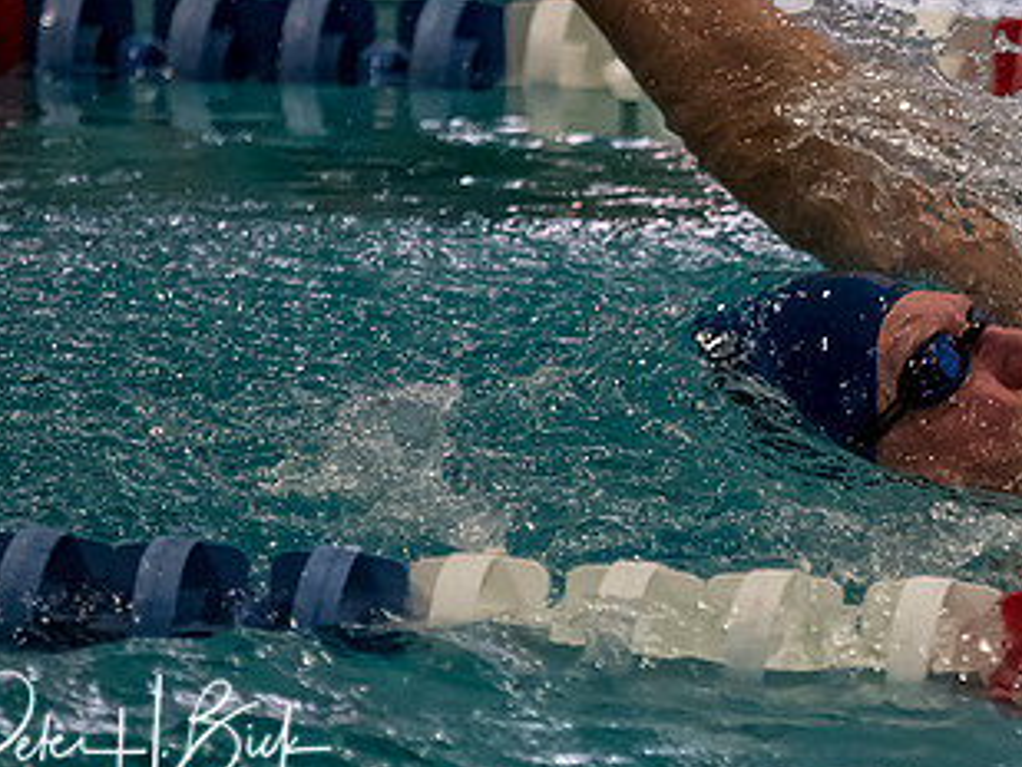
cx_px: 900
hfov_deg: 2.5
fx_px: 23422
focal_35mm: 793
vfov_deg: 1.9
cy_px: 190
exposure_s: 1/1000
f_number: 2.8
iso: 2500
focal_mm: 150
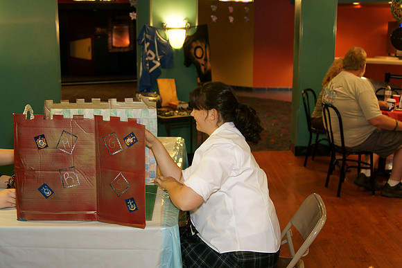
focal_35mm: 45
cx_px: 201
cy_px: 134
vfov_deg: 29.9
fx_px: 503
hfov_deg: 43.6
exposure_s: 1/60
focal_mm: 30
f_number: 2.8
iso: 800
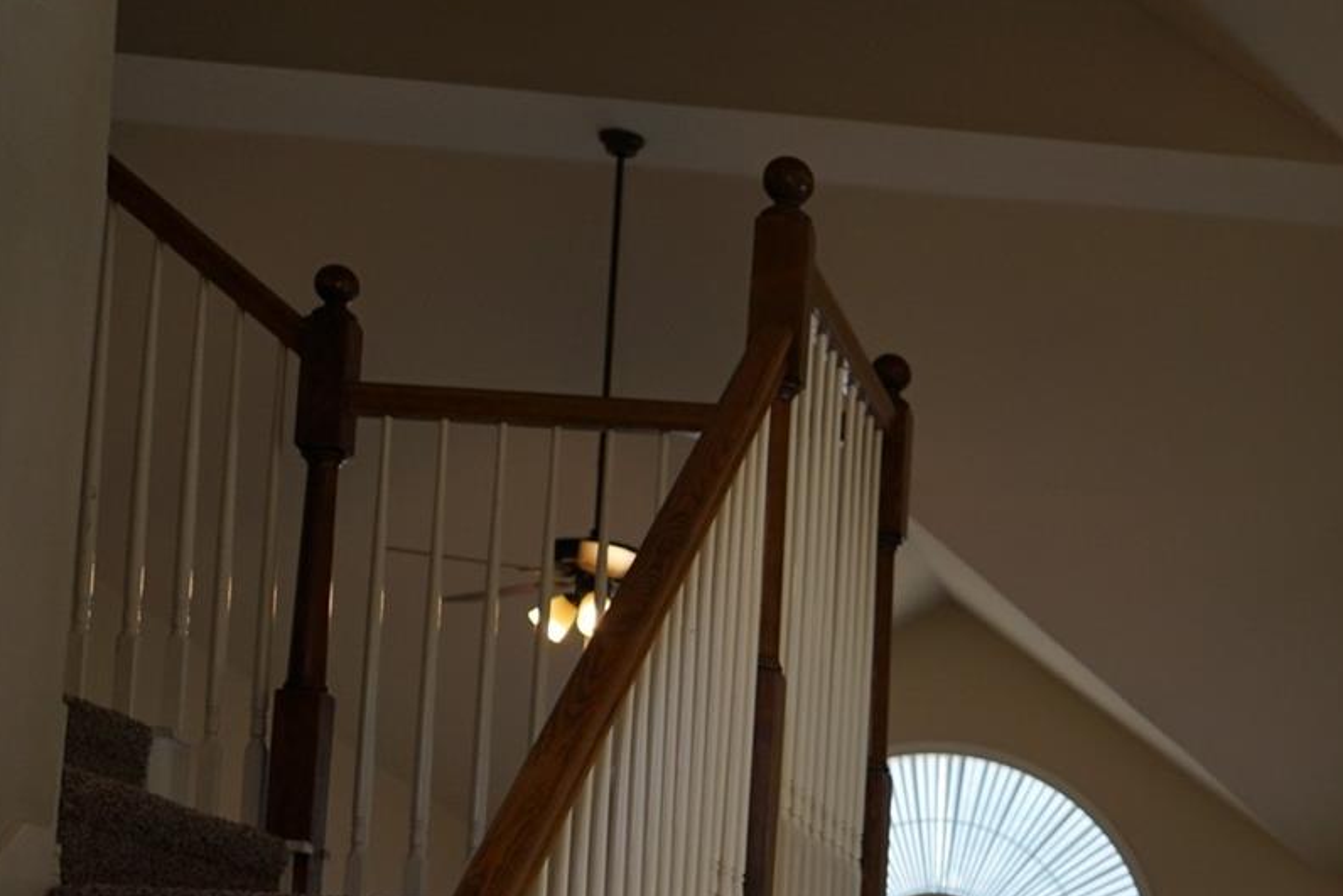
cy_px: 1027
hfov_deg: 24.7
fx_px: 2686
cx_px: 1716
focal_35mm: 72
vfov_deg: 18.1
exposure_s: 1/160
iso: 200
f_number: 4
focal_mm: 28
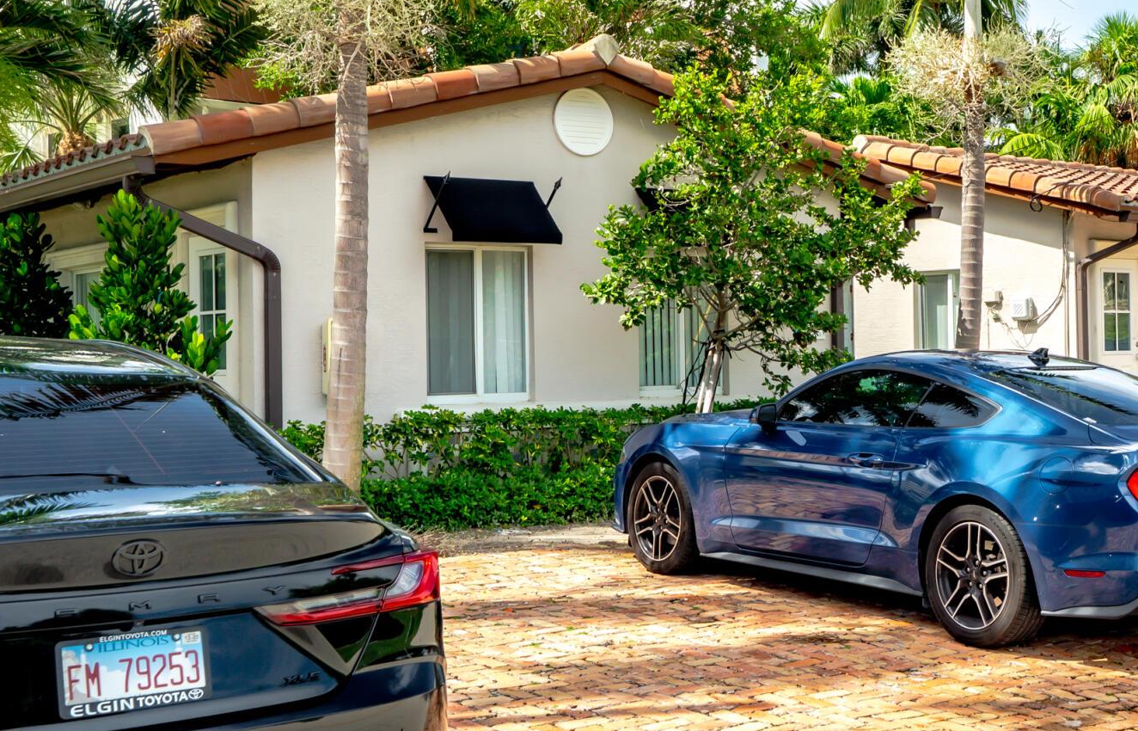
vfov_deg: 24.0
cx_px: 886
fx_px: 1719
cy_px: 318
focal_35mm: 55
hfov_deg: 35.6
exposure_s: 1/200
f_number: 8
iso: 100
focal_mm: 22.5
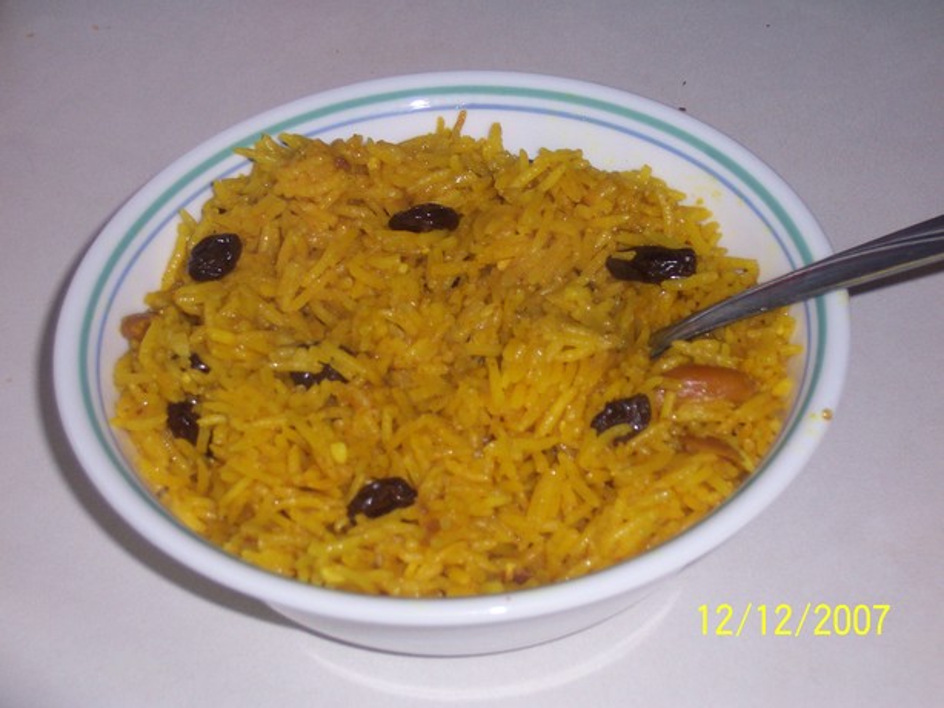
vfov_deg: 16.6
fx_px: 2428
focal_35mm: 89
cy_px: 354
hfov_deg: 22.0
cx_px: 472
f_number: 4.8
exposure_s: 1/90
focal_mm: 14.8
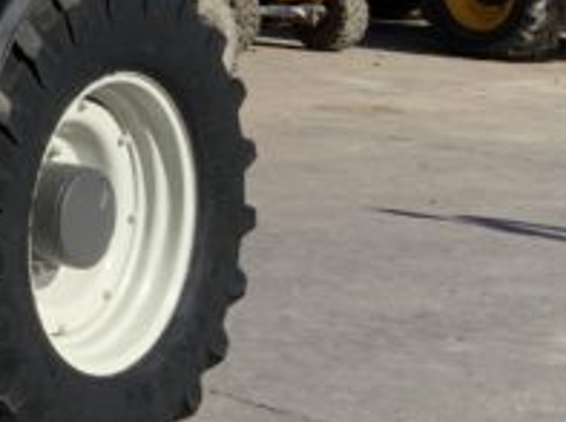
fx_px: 2464
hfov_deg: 11.7
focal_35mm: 151
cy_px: -118
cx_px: -572
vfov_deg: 9.6
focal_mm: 3
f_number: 1.8
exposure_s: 1/1534
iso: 16
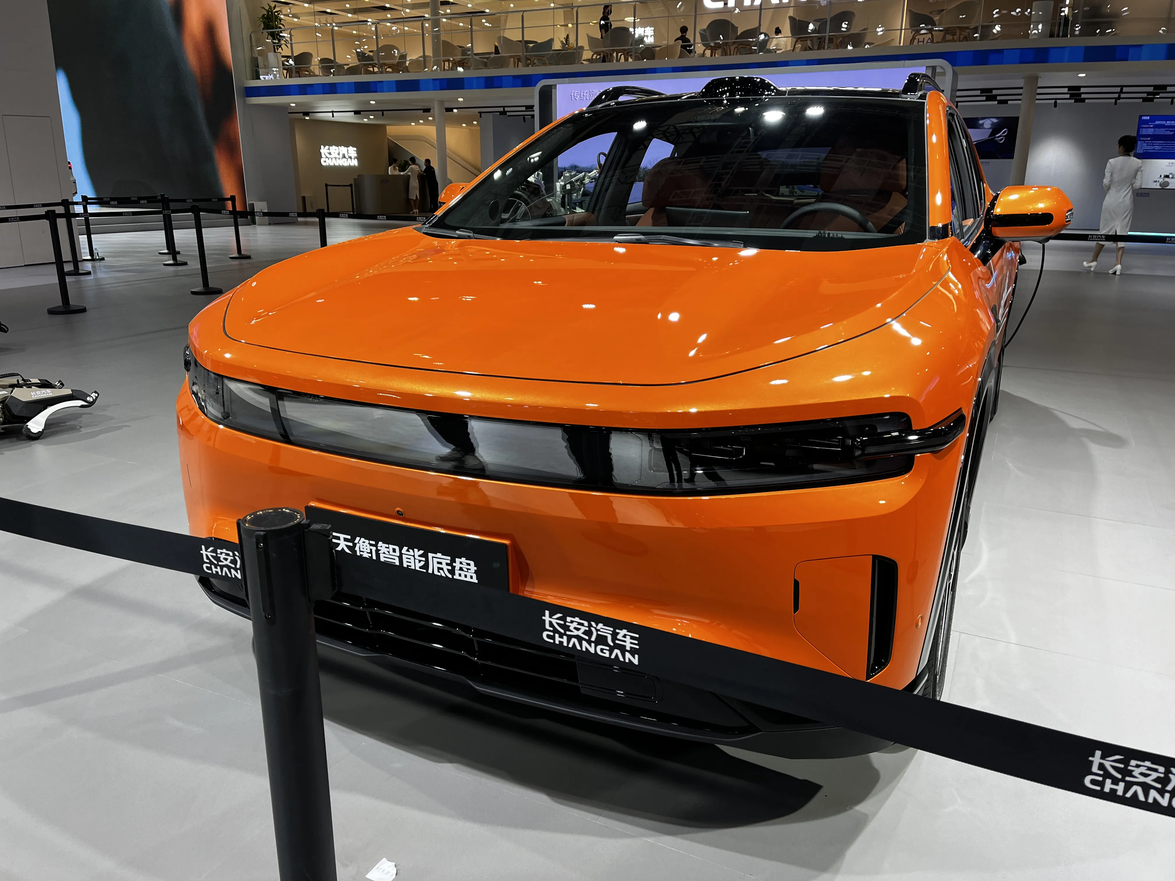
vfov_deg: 53.1
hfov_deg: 67.3
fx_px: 883
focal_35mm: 26
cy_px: 440
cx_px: 588
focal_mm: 5.1
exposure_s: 1/100
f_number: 1.6
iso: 64
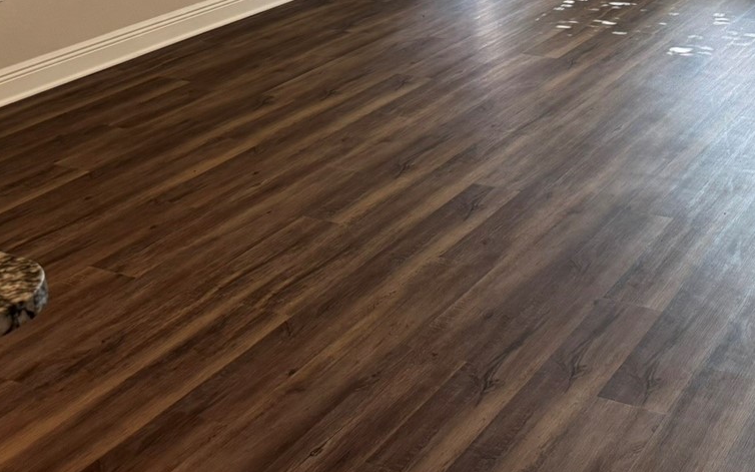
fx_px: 1111
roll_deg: -0.3
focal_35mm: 54
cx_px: 743
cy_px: -78
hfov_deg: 34.4
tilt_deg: -11.9
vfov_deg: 22.3
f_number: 1.78
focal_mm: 6.76
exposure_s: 1/120
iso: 160
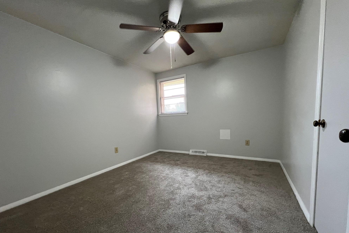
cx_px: 174
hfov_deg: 104.3
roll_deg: +2.8
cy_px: 133
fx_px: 136
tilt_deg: -6.4
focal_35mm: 14
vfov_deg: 80.7
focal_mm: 1.57
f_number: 1.8
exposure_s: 1/60
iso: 320
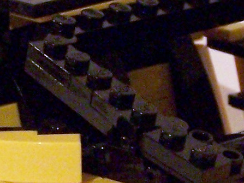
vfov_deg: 4.6
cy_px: 180
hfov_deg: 6.1
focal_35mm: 323
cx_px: 163
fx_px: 2276
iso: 400
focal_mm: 9.3
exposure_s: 1/8
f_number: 3.1
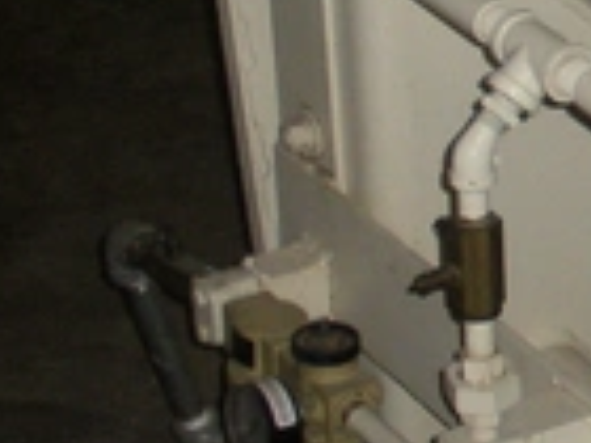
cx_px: 1368
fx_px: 3295
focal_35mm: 193
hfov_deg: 9.3
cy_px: -158
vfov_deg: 7.6
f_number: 3.5
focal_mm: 6.3
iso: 165
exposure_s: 1/60
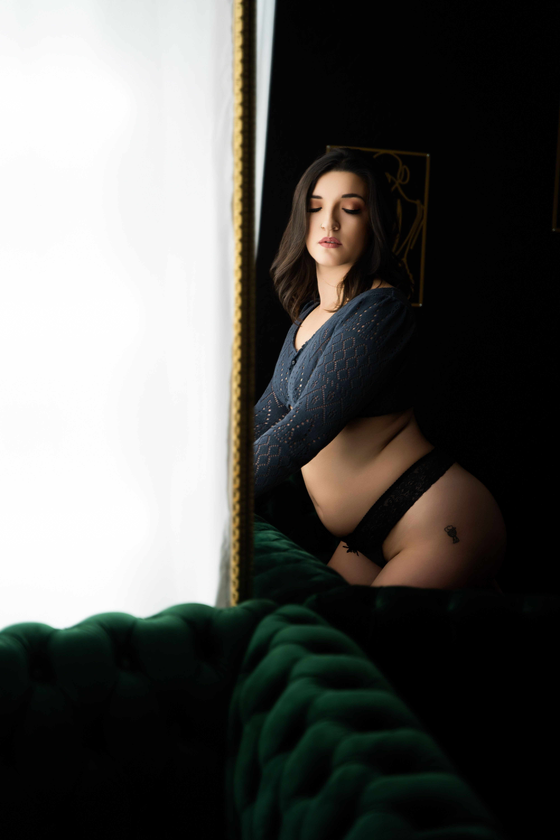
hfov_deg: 18.2
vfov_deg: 27.0
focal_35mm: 75
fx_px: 1750
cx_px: 280
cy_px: 420
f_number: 2.8
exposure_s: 1/160
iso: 250
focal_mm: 75
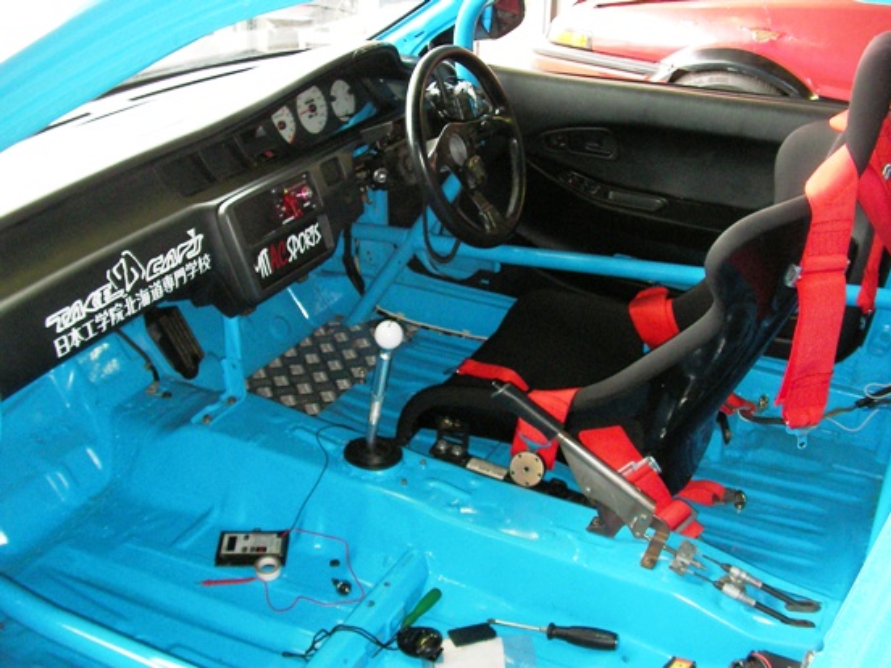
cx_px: 446
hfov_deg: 45.8
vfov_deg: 35.1
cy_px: 334
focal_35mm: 41
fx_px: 1055
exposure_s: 1/30
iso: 300
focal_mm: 6.3
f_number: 3.5
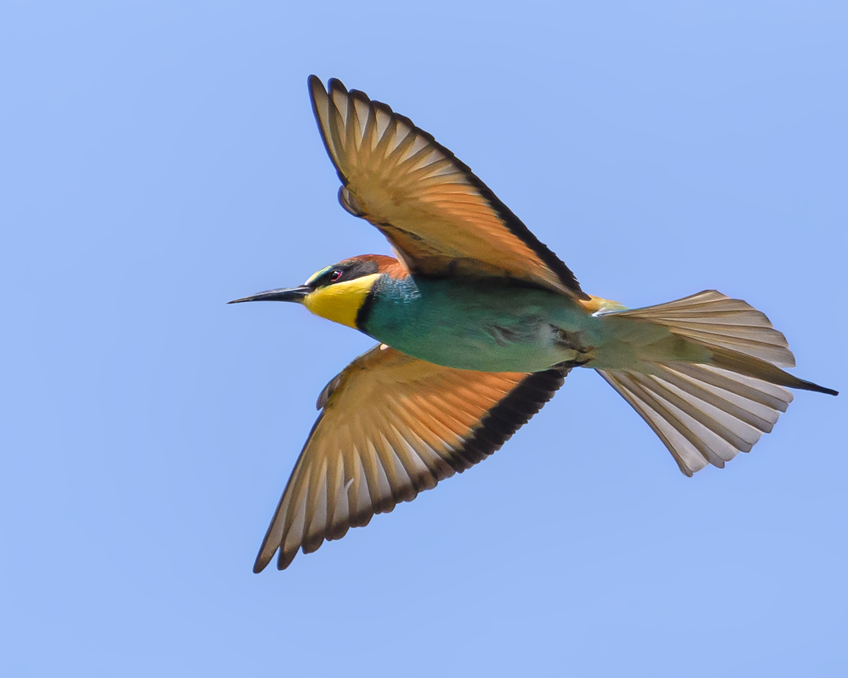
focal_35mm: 1017
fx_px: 25517
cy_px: 339
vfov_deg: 1.5
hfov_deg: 1.9
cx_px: 445
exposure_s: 1/1600
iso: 560
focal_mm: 600
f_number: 7.1
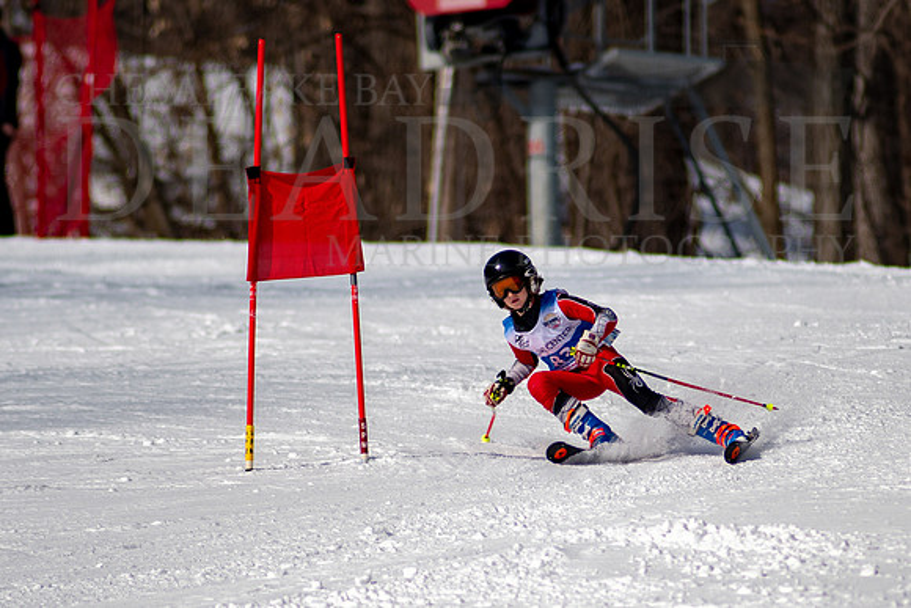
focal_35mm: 737
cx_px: 546
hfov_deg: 2.8
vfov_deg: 1.9
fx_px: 18655
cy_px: 467
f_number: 2.8
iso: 100
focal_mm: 300
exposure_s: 1/8000
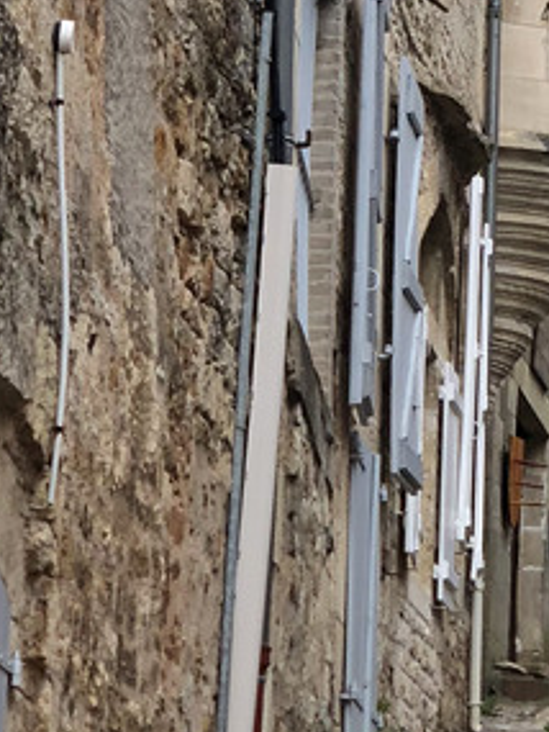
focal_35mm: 219
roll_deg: -0.1
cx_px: 788
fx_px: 4628
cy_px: 108
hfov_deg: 6.7
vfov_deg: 9.0
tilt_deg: +14.8
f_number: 2.4
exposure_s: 1/378
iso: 16
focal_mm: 6
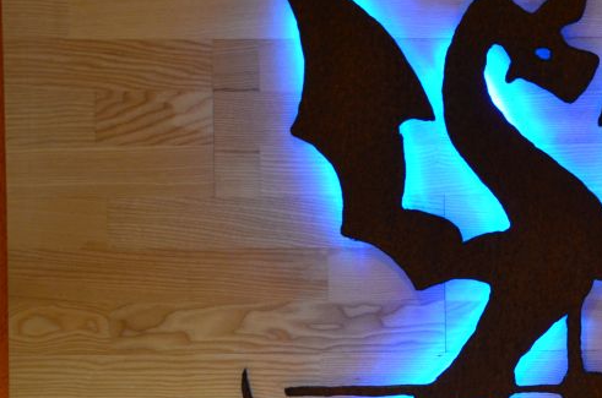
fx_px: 1786
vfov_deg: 12.7
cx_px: 533
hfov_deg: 18.8
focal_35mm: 107
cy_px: 245
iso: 800
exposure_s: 1/8
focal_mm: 35
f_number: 5.6
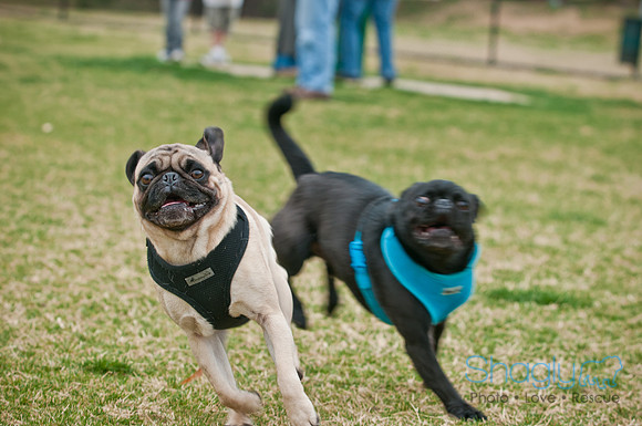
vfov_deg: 10.6
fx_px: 2297
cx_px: 321
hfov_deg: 15.9
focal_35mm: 129
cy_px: 213
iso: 200
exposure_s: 1/200
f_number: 5
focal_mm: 86
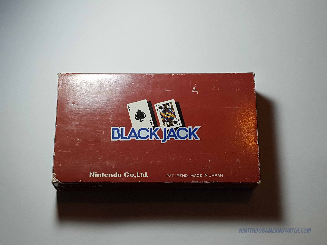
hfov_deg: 67.3
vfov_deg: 53.1
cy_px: 122
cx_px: 164
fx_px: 246
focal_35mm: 26
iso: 50
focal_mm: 4.2
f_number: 1.7
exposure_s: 1/211
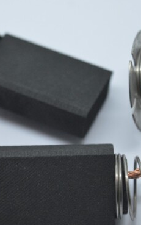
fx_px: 1007
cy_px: 122
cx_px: 35
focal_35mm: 164
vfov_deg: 12.8
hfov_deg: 8.0
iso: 400
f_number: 5.6
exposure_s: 1/60
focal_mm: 55
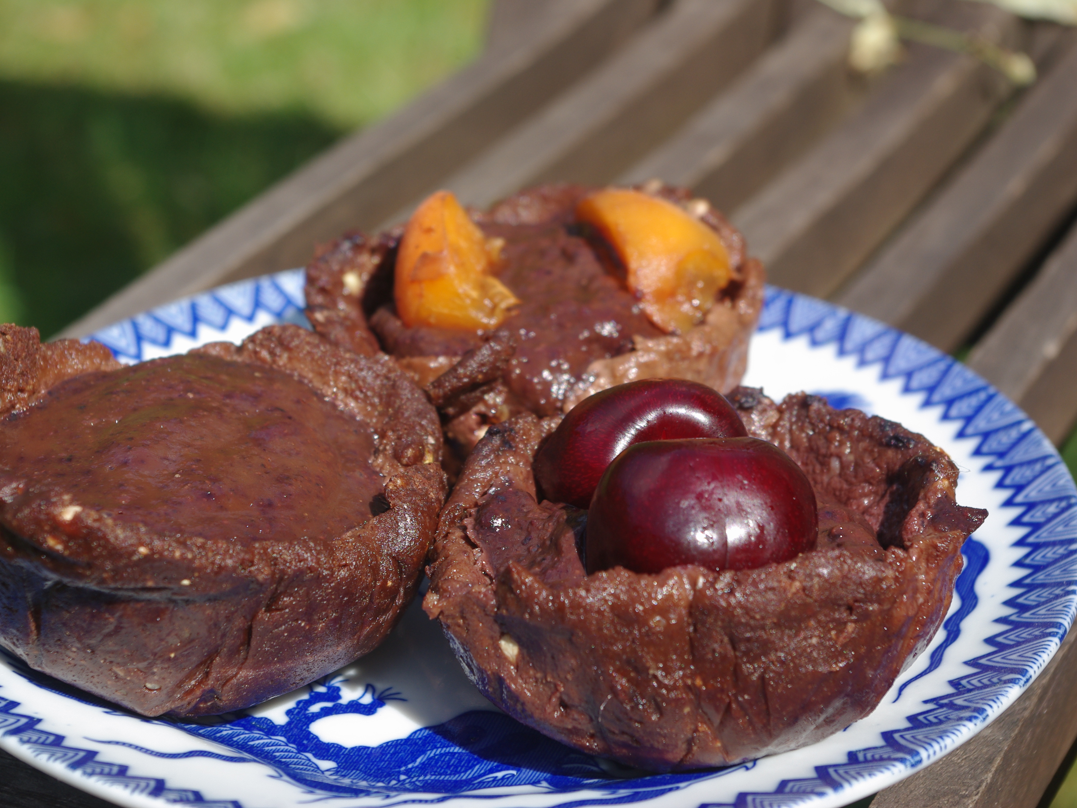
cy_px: 389
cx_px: 480
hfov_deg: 21.3
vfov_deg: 16.1
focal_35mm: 92
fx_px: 2863
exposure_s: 1/180
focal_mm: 55
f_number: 8
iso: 100
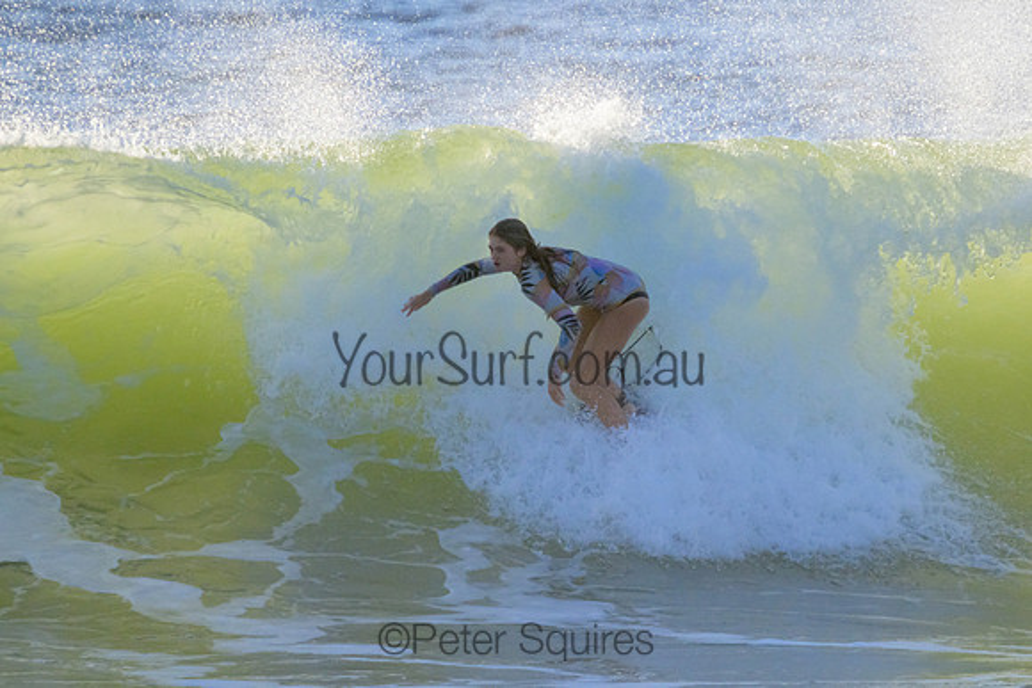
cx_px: 641
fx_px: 31482
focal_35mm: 1098
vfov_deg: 1.3
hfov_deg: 1.9
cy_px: 355
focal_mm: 800
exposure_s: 1/2000
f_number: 11
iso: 1400
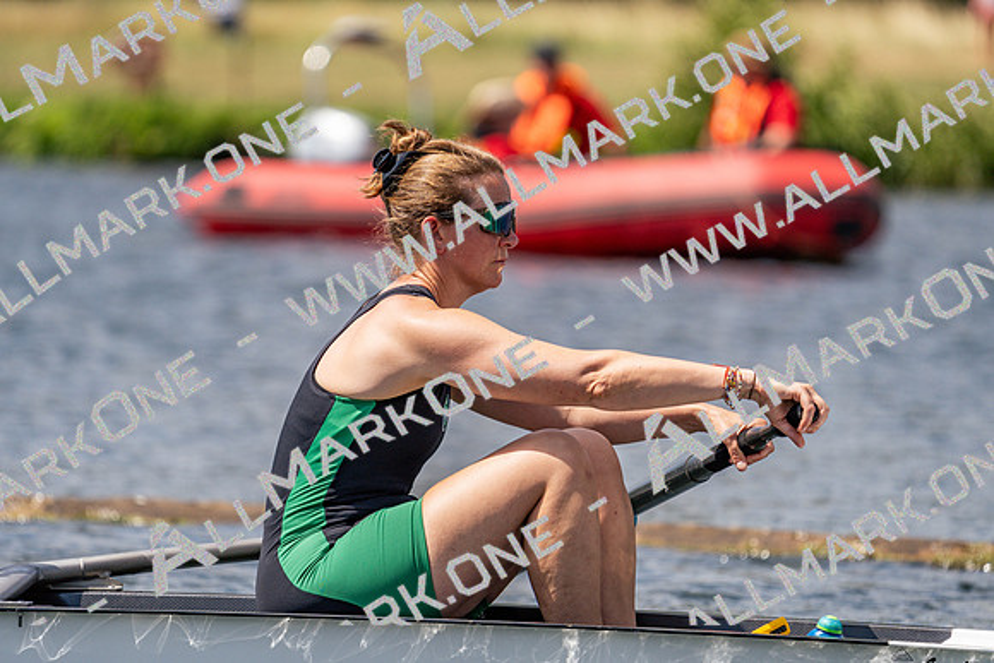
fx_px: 11765
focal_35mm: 426
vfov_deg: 3.2
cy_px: 332
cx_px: 497
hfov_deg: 4.8
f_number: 6.3
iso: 250
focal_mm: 426
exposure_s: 1/2000
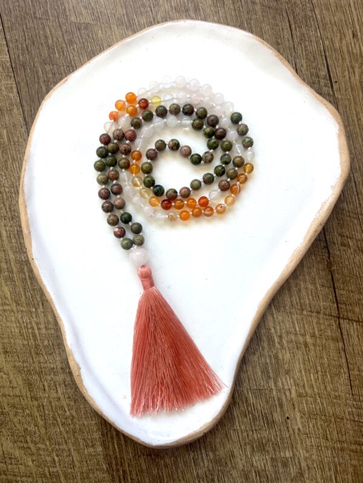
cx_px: 182
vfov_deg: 67.3
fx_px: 364
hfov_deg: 53.1
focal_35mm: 26
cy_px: 242
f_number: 1.5
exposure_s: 1/121
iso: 50
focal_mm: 5.7
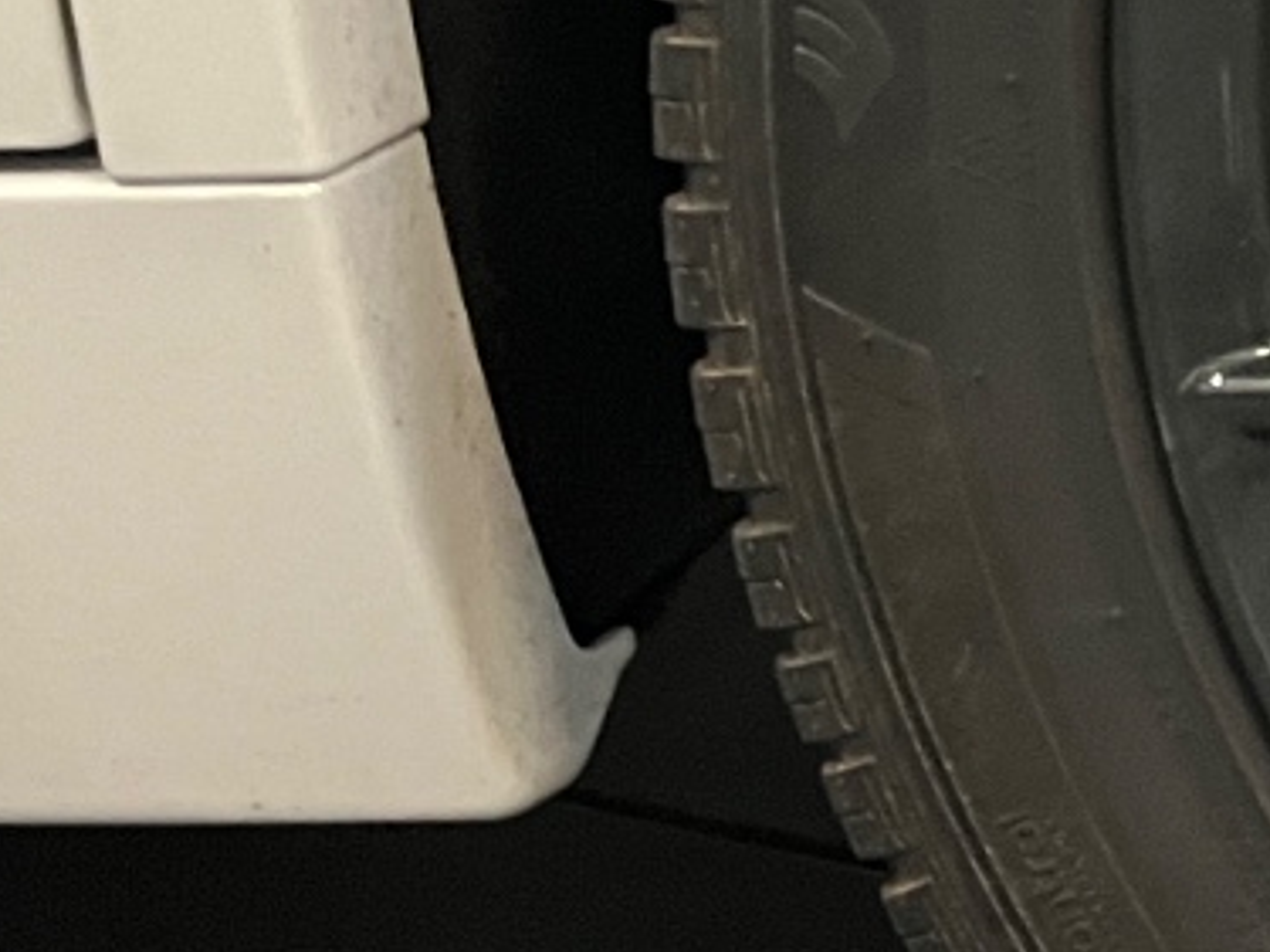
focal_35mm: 111
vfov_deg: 13.1
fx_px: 4071
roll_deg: -0.3
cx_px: 2550
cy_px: -68
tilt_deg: -10.2
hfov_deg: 14.6
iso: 640
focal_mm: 5.1
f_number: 1.6
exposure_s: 1/25
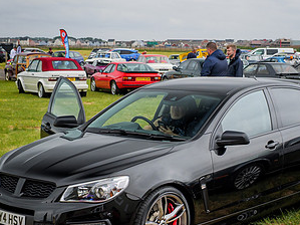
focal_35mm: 90
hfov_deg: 21.8
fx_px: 780
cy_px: 128
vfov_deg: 16.4
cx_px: 174
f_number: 3.7
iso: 200
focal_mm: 20
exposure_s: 1/320
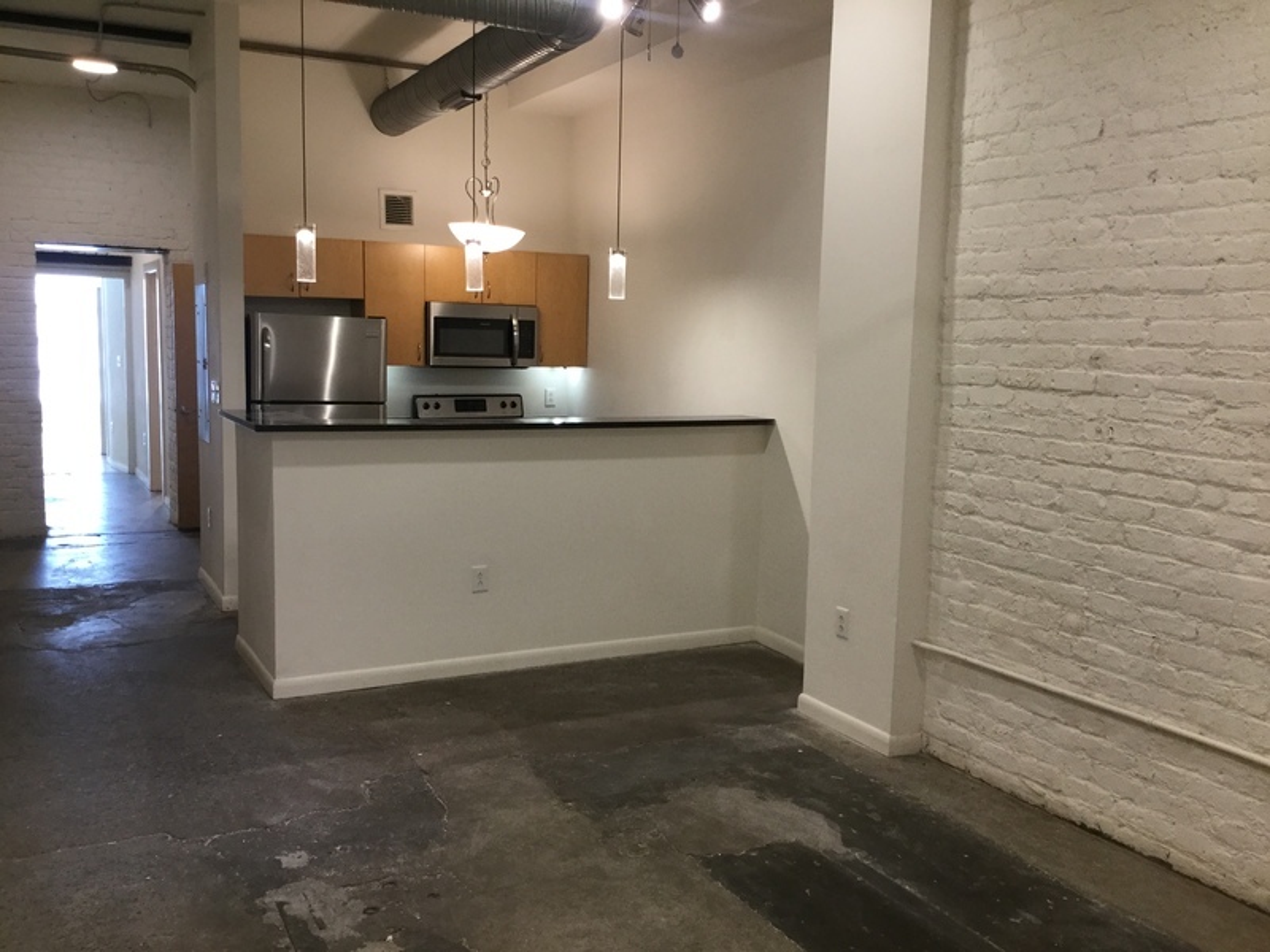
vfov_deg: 45.4
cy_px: 476
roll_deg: -1.3
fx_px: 1137
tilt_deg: -7.5
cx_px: 635
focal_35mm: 31
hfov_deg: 58.4
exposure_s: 1/30
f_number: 2.4
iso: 80
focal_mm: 3.3
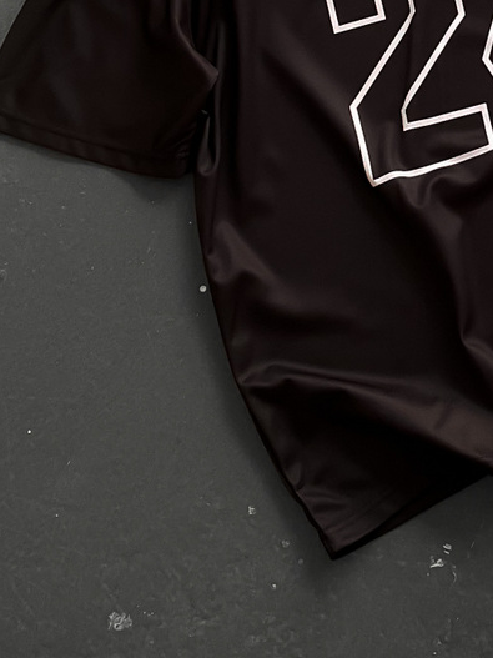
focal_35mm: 88
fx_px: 1672
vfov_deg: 21.6
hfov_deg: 16.4
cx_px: 495
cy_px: 39
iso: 64
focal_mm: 3
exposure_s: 1/100
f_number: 1.8
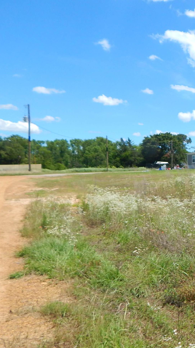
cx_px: 264
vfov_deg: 52.7
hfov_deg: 25.9
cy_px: 187
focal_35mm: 38
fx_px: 349
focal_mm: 4
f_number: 6
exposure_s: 1/500
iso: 125
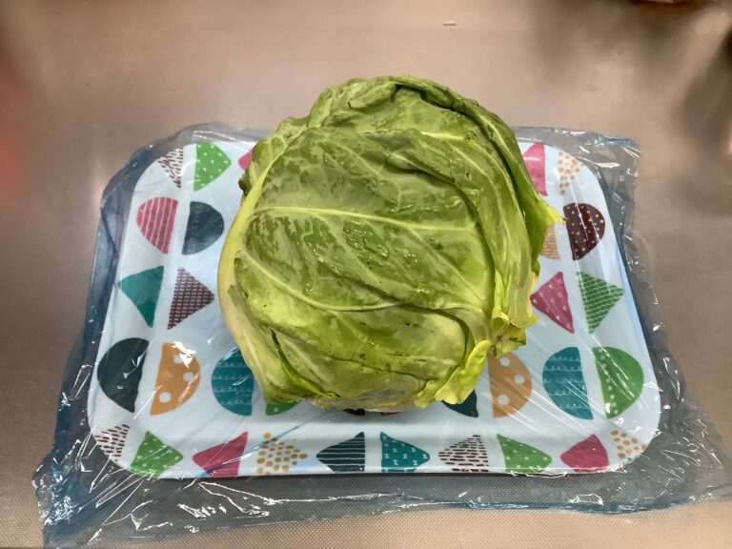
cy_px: 274
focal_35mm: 31
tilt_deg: -56.0
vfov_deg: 45.4
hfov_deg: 58.4
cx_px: 366
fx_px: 656
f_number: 2.4
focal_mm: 3.3
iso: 125
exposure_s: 1/60
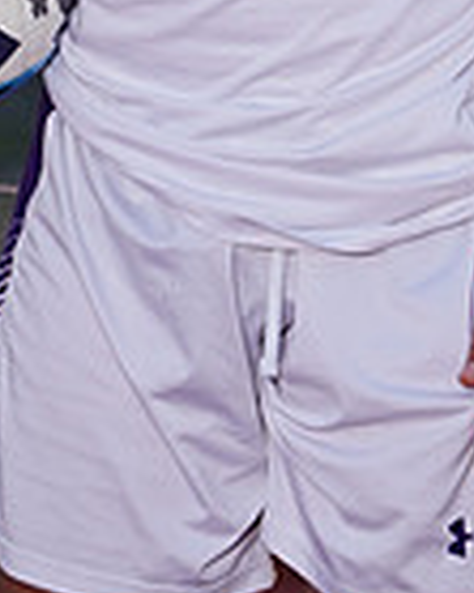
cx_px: 92
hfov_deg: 1.2
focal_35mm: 1254
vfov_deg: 1.5
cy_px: -427
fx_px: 22014
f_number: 5.6
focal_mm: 321
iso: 320
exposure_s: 1/250
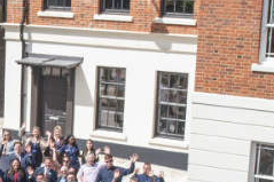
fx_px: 890
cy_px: 147
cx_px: -167
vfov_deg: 11.7
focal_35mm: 117
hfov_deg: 15.7
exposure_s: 1/200
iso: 200
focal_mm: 35
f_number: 16
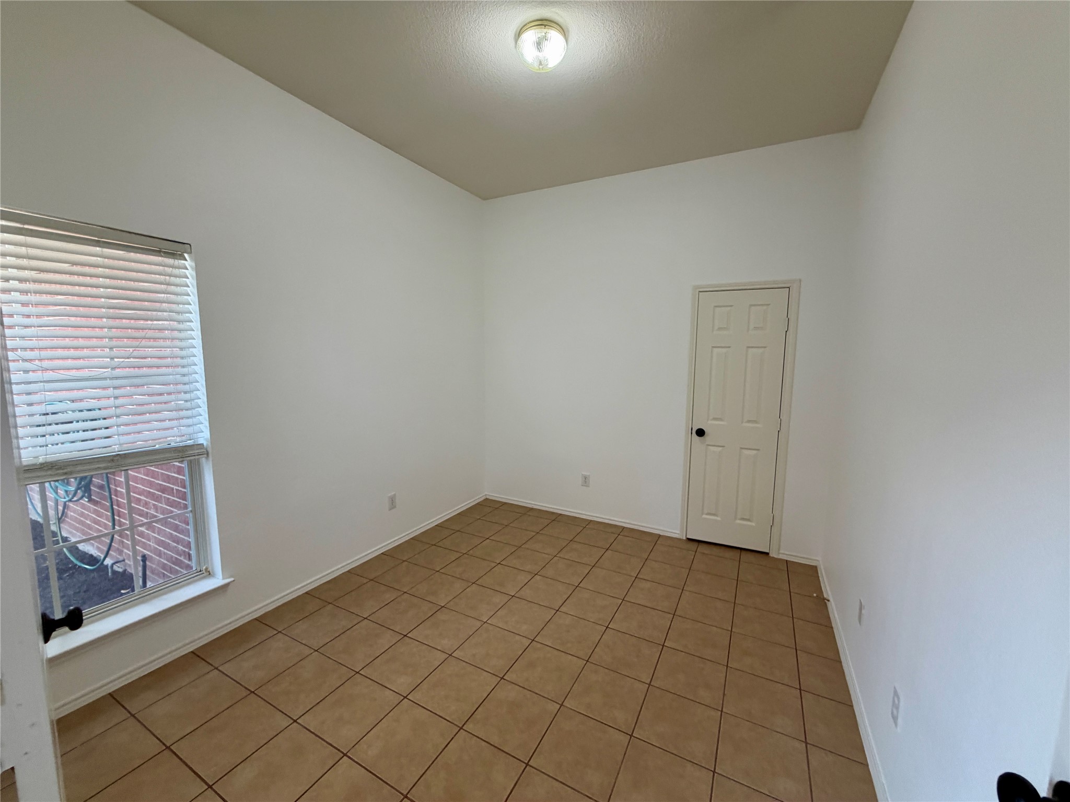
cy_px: 401
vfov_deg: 85.7
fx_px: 433
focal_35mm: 14
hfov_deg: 102.1
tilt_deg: -6.1
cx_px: 535
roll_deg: +0.3
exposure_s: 1/120
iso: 200
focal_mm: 2.22
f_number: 2.2
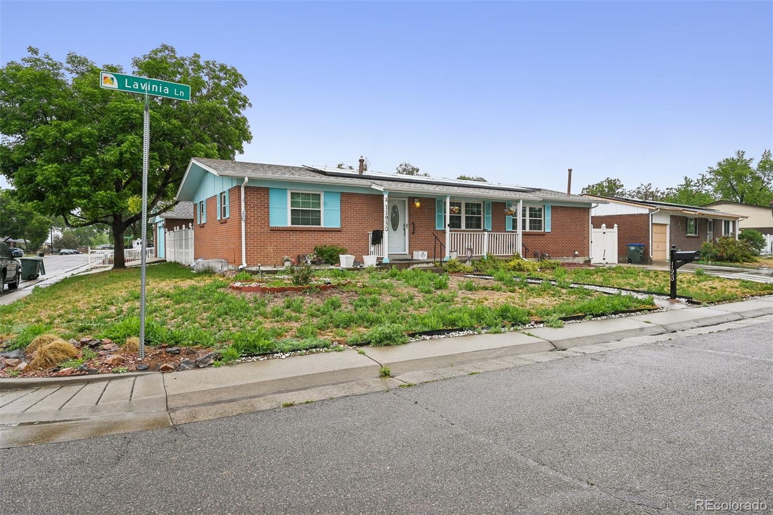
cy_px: 258
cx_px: 386
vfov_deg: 59.5
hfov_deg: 81.2
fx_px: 451
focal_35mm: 21
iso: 400
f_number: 10
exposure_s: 1/250
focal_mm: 21
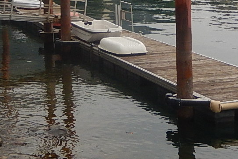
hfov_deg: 18.4
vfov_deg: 12.0
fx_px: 734
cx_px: 126
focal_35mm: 111
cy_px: -46
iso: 280
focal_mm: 6.5
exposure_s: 1/250
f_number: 4
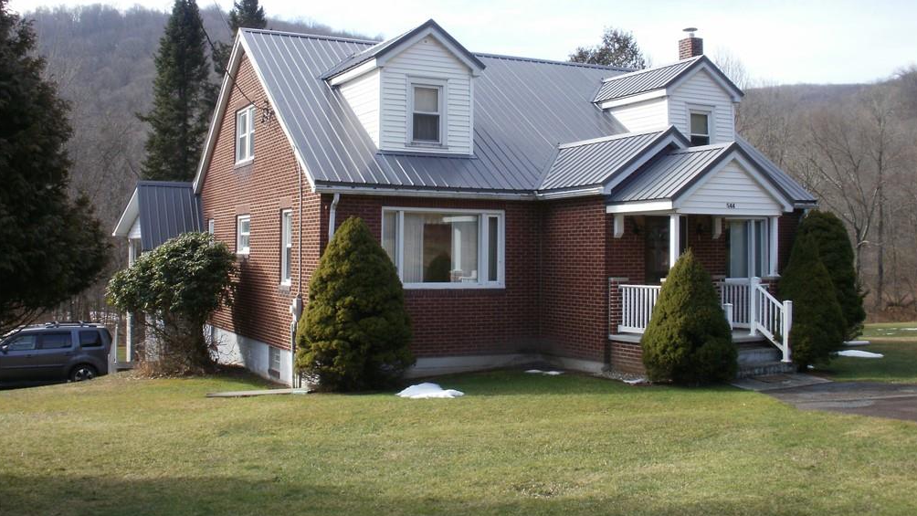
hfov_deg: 50.5
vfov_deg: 29.6
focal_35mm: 40
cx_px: 462
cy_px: 204
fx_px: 973
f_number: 5.6
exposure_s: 1/160
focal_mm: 6.3
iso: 100
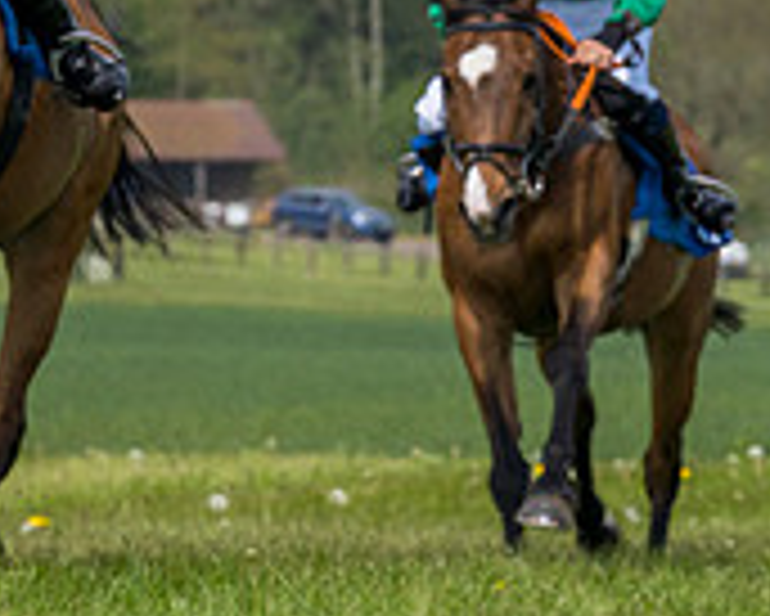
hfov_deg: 3.0
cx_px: -602
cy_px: -408
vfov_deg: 2.4
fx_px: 14411
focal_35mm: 632
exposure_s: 1/2000
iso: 400
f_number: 9
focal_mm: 135
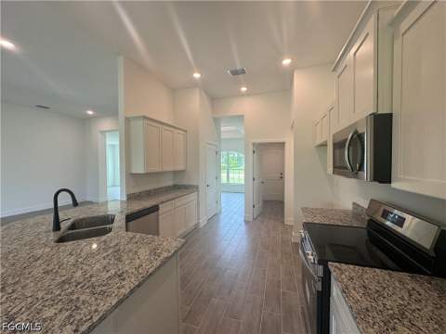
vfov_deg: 85.7
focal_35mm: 14
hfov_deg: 102.1
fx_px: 180
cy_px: 167
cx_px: 223
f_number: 2.2
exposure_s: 1/120
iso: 100
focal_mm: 2.22
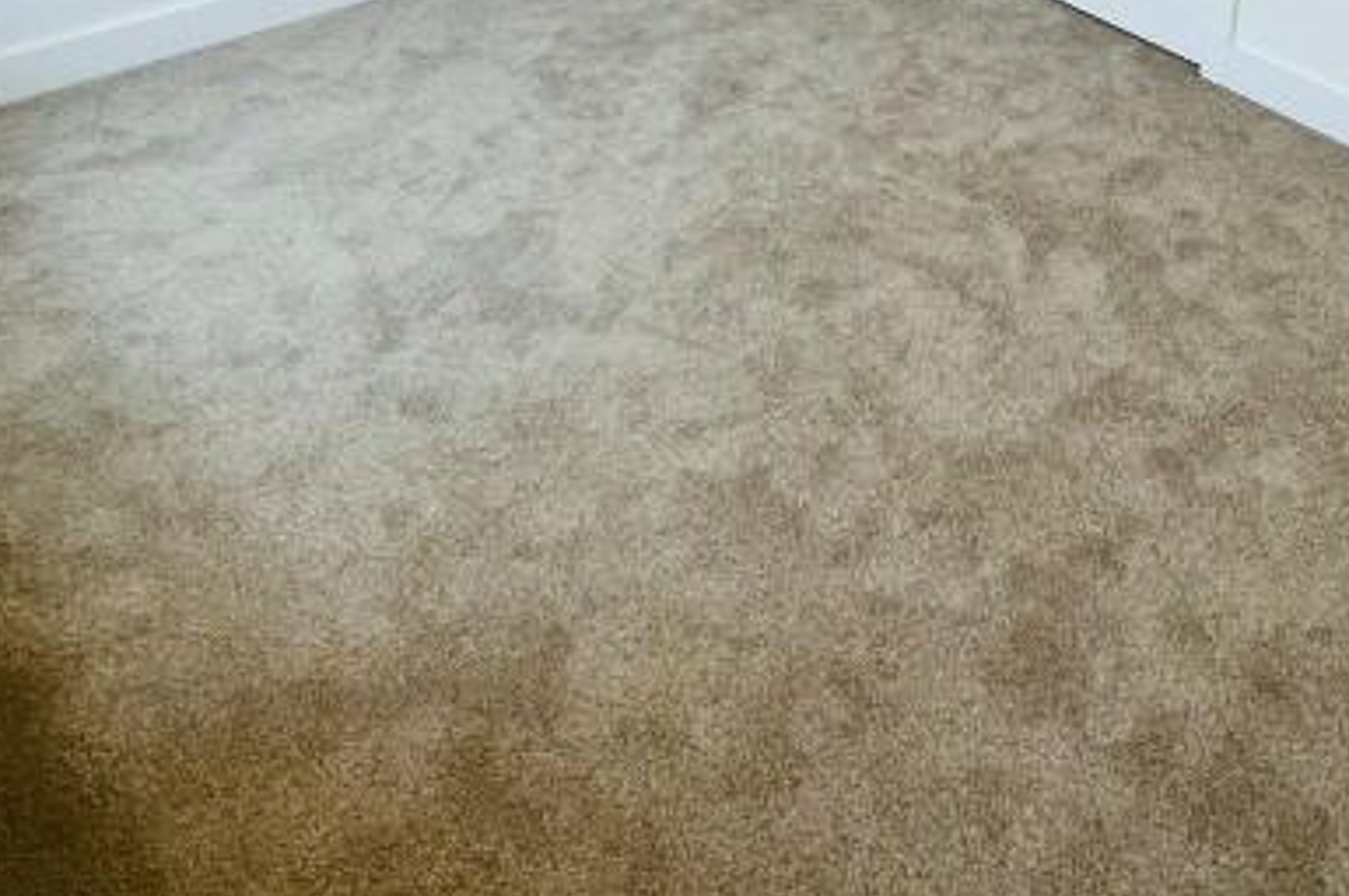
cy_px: -80
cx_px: 932
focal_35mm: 36
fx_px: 1348
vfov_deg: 32.5
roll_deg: -1.8
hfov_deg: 51.9
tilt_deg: -23.0
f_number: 1.8
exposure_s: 1/100
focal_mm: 1.57
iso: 125
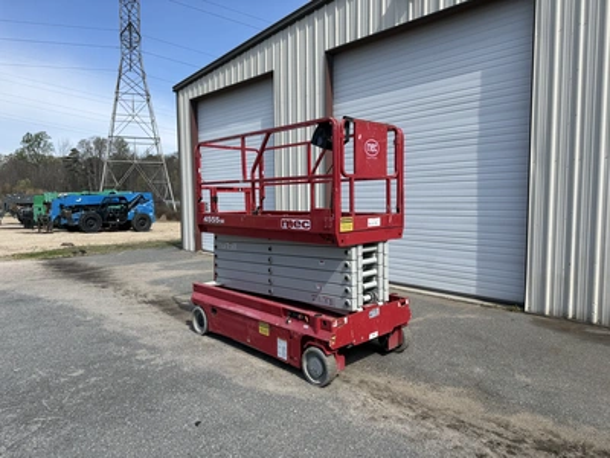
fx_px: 423
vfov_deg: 56.8
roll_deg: +0.1
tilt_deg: -3.8
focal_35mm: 24
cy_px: 229
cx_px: 305
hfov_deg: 71.6
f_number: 1.78
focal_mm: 6.76
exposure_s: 1/3425
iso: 80
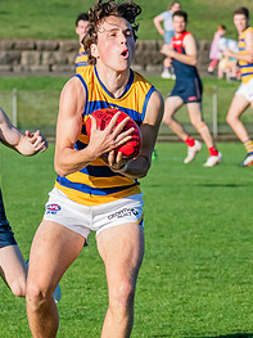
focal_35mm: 679
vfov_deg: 2.9
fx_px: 6622
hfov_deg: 2.2
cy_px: 116
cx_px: 73
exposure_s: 1/1600
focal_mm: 180
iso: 800
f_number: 9
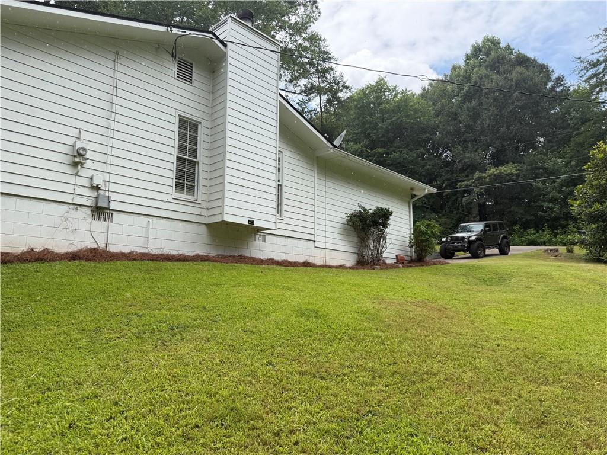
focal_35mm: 24
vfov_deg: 56.8
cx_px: 304
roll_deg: +3.3
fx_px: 421
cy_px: 228
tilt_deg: +17.2
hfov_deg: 71.6
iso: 100
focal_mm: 6.76
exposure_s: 1/2053
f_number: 1.78
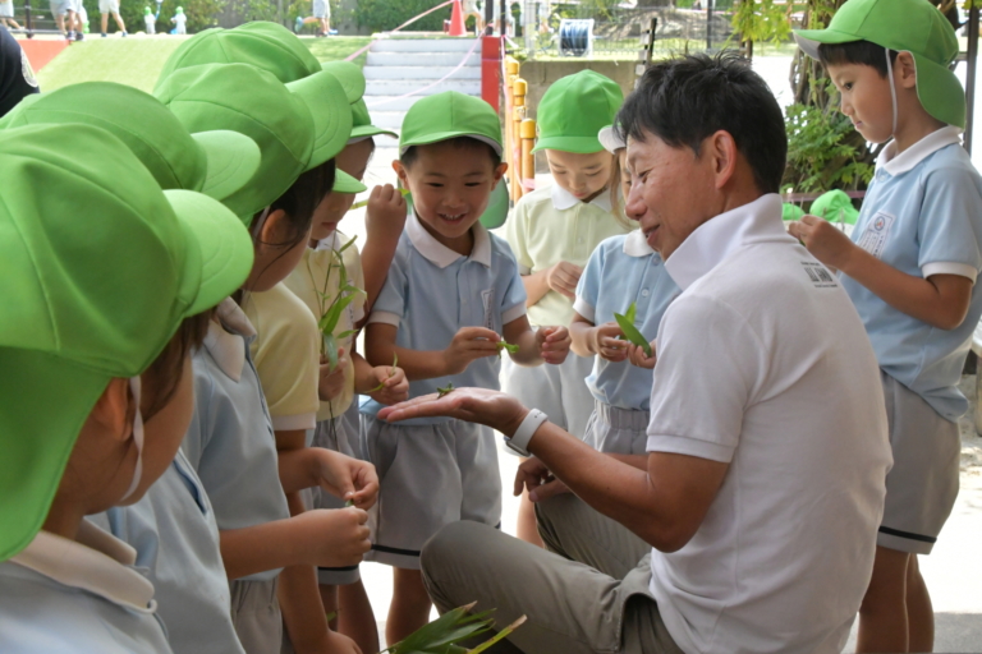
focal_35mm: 57
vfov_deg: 23.8
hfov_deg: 35.1
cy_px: 327
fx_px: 1555
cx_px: 491
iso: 4000
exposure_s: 1/640
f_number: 13
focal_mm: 38
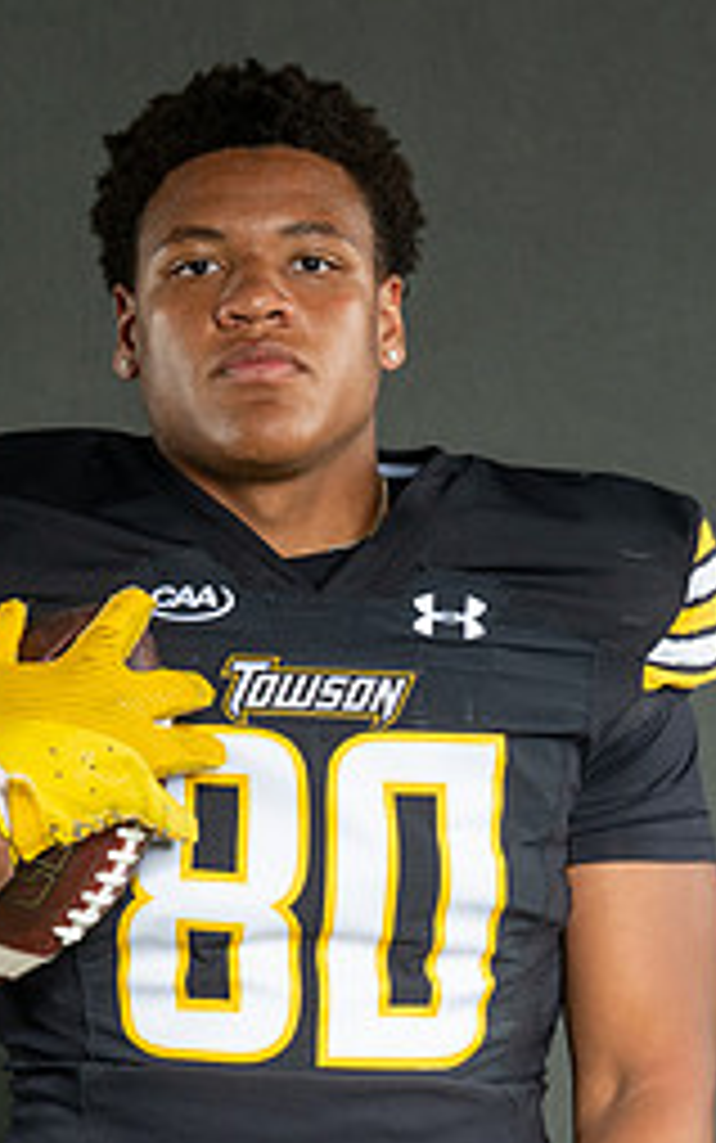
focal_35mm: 219
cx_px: 478
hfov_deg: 6.0
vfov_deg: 9.6
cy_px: 853
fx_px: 6830
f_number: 8
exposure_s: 1/200
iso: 200
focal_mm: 75
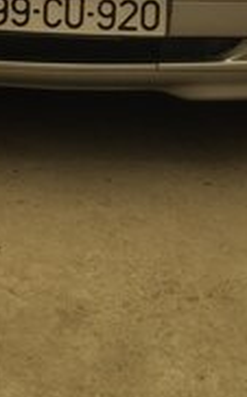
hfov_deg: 15.4
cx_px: 81
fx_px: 909
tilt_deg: -0.7
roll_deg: -1.3
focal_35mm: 84
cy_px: -109
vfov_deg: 22.3
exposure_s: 1/329
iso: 32
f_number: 2.2
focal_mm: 4.15
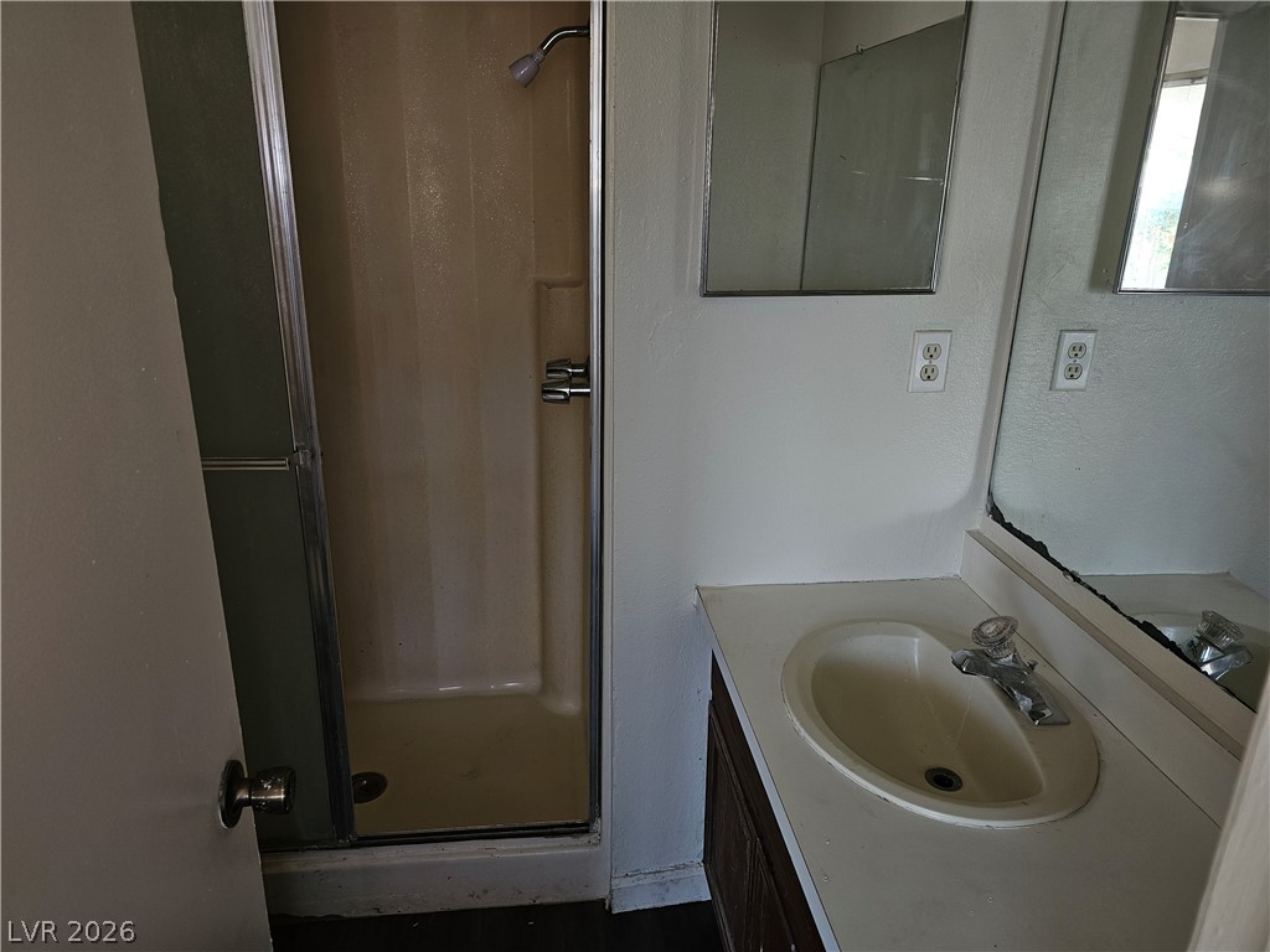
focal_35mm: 23
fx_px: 844
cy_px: 476
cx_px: 635
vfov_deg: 58.9
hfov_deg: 73.9
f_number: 1.7
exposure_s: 1/30
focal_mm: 6.3
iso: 100
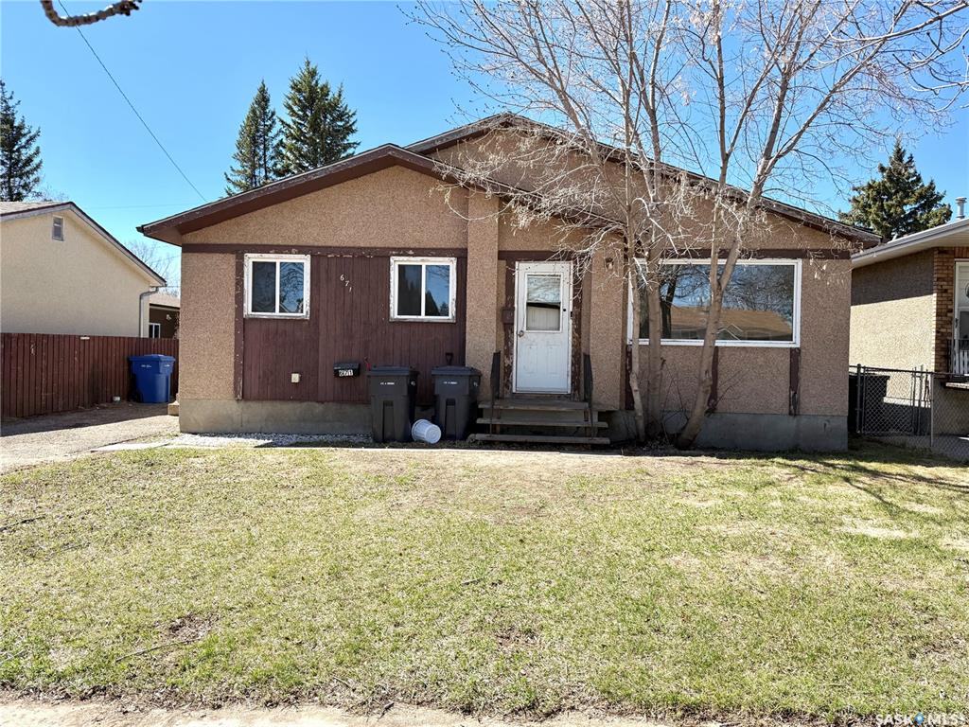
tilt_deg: -0.6
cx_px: 484
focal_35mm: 24
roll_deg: -1.4
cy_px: 364
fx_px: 672
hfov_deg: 71.6
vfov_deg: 56.8
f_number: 1.78
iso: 80
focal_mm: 6.76
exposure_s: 1/2703
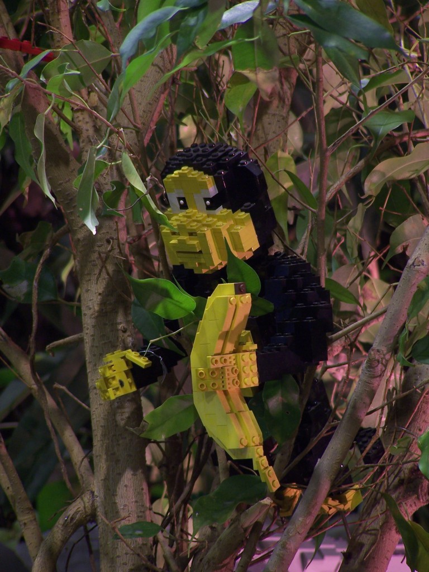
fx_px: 6279
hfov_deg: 3.9
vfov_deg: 5.2
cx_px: 214
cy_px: 286
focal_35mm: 380
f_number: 3.7
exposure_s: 1/2
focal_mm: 63
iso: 80
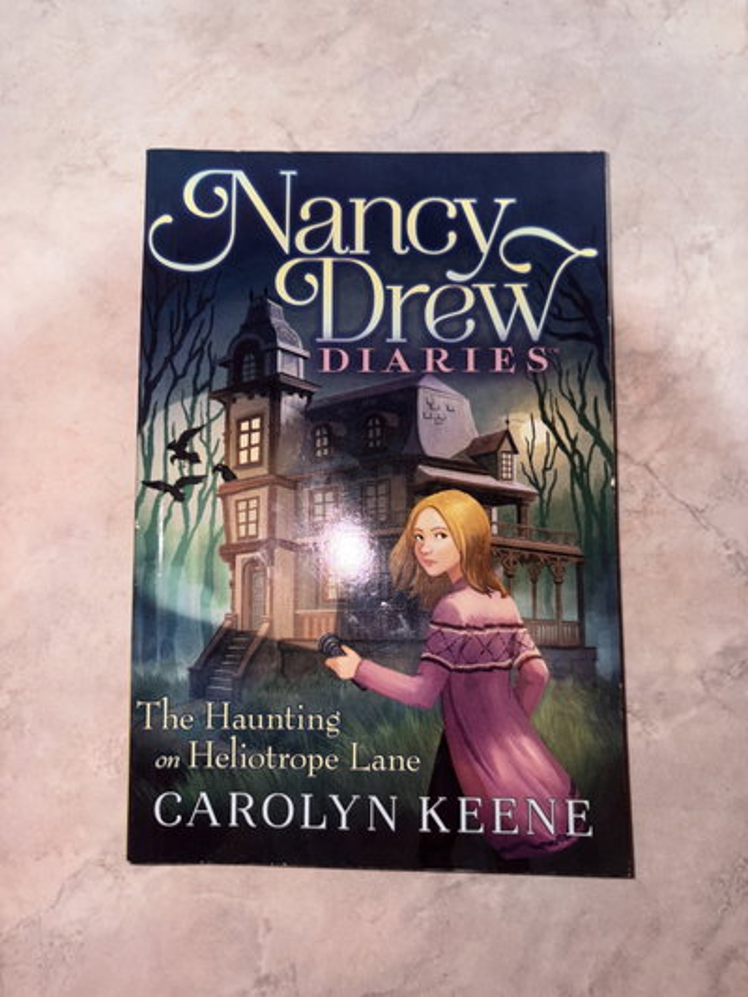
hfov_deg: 53.1
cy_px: 498
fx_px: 749
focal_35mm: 26
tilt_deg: -84.4
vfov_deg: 67.3
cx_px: 374
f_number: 1.6
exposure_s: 1/7
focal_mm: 5.96
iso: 32
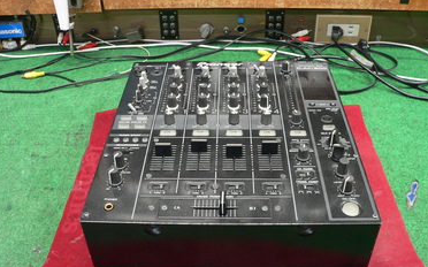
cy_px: 141
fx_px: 455
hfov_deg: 50.4
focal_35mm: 39
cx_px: 212
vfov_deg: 32.7
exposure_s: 1/8
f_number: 2.8
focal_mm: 6
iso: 200
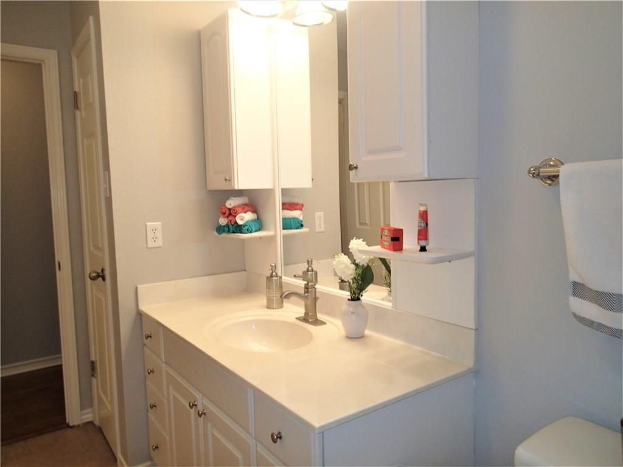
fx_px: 450
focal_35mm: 25
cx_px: 312
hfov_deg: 69.4
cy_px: 234
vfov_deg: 54.9
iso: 160
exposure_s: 1/60
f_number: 2
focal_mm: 4.5
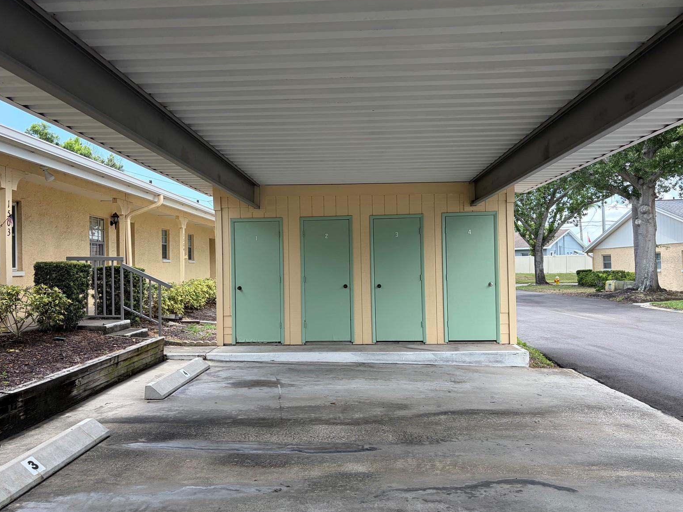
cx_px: 336
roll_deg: +1.6
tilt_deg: +0.0
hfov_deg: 65.3
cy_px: 260
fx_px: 533
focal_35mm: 27
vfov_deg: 51.4
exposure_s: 1/739
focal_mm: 5.96
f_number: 1.6
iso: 64
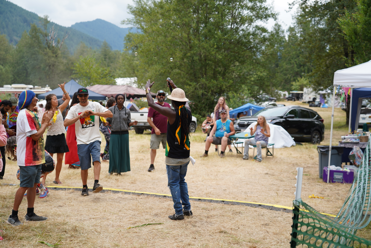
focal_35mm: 59
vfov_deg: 23.0
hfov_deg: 33.9
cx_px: 186
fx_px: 608
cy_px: 124
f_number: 4
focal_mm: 59
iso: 160
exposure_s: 1/160
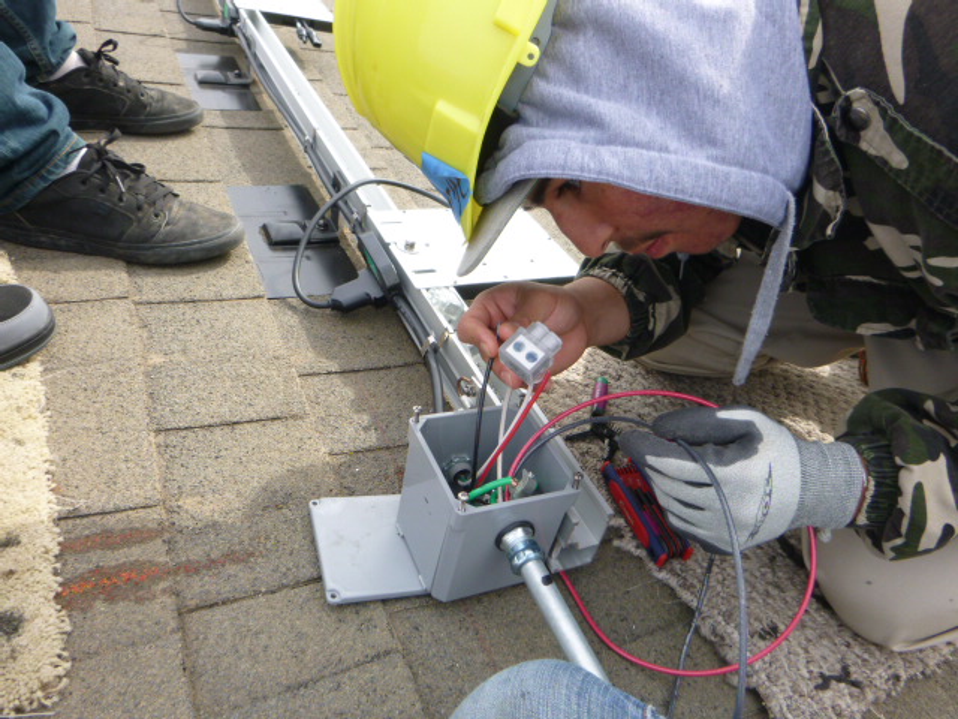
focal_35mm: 25
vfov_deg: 54.9
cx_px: 479
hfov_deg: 69.4
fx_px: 692
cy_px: 360
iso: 100
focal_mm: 4.5
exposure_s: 1/125
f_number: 3.9
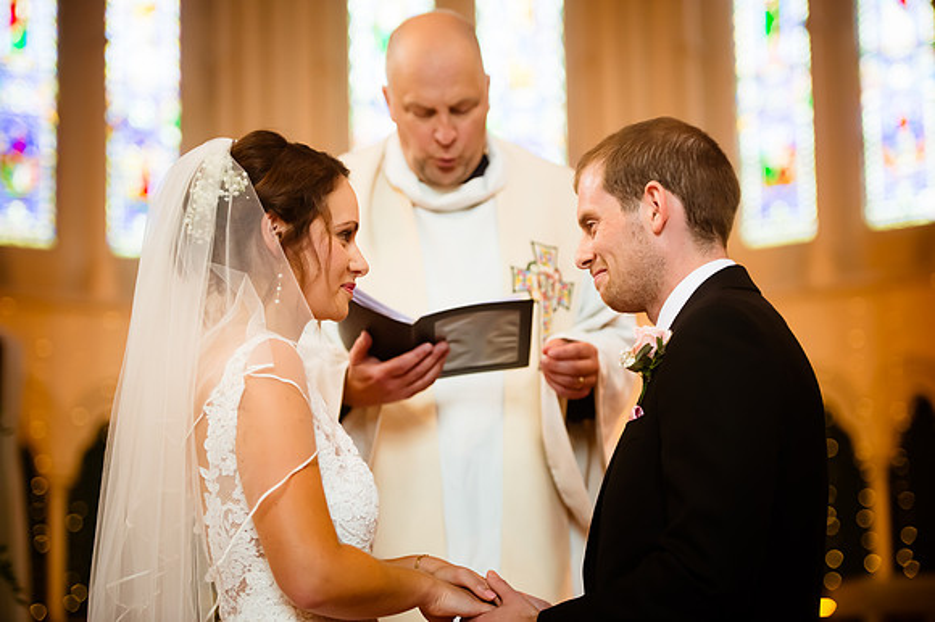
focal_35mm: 90
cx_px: 468
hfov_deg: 22.6
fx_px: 2336
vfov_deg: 15.2
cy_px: 311
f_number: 2.8
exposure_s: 1/320
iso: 2200
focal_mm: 90
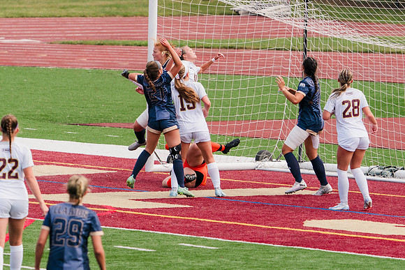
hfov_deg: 4.1
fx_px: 5664
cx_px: 106
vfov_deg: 2.7
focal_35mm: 503
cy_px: 114
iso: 640
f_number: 6.3
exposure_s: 1/1600
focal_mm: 341
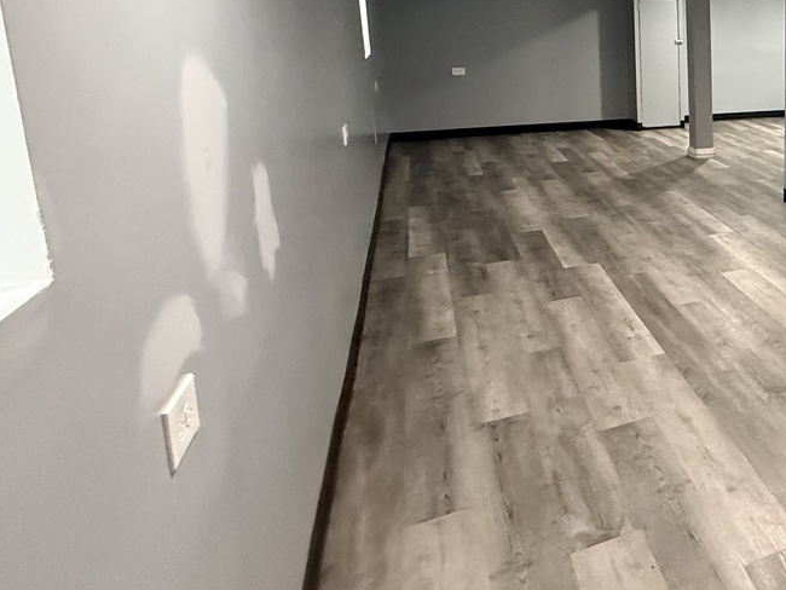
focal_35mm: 31
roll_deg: -1.4
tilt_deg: -9.0
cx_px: 849
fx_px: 704
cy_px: 141
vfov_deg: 43.9
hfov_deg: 45.2
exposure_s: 1/60
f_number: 2.2
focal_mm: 2.22
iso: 640
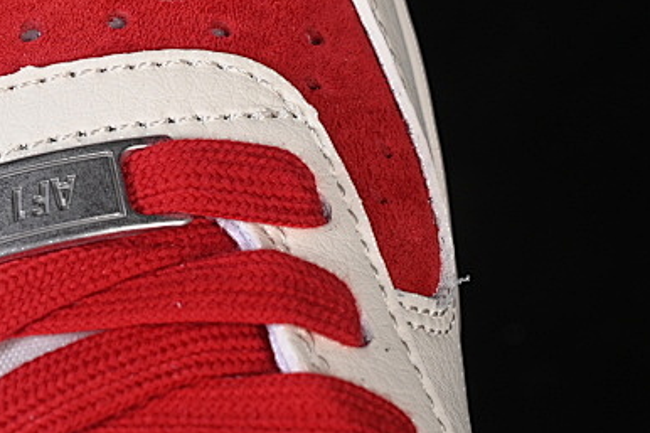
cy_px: 89
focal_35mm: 210
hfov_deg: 9.7
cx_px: 44
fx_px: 3790
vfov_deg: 6.5
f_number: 7.1
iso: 160
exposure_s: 1/80
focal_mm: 50
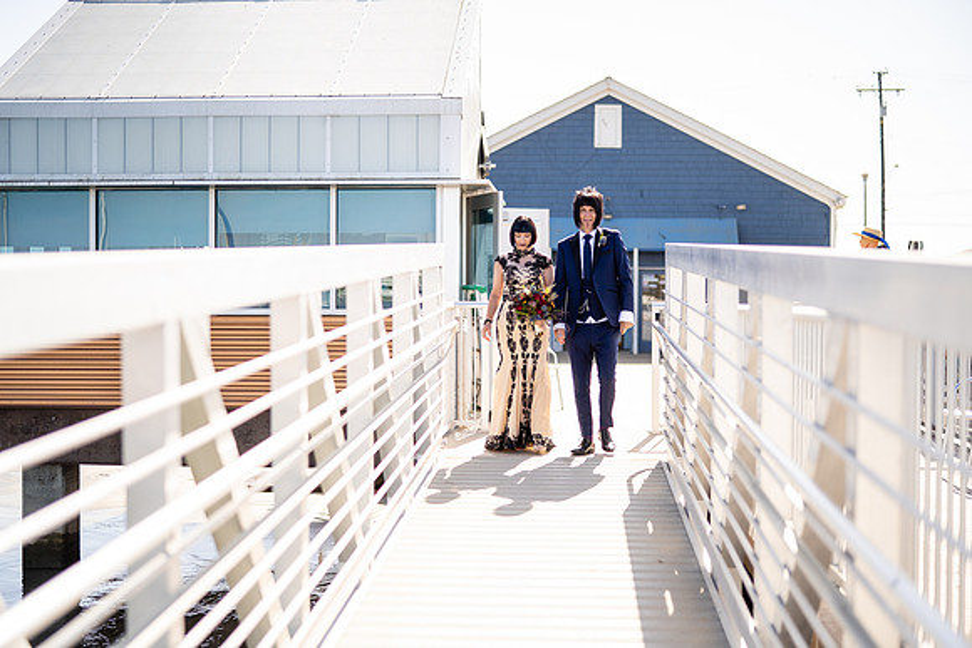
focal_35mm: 50
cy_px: 324
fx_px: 1350
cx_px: 486
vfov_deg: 27.0
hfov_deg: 39.6
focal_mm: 50
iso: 200
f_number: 1.4
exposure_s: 1/6400
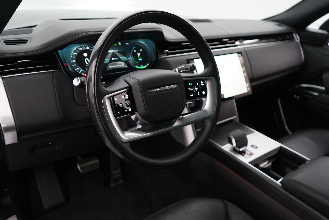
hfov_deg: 63.7
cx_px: 164
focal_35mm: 29
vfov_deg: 45.0
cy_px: 110
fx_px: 265
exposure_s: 1/160
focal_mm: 29
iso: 6400
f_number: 3.5
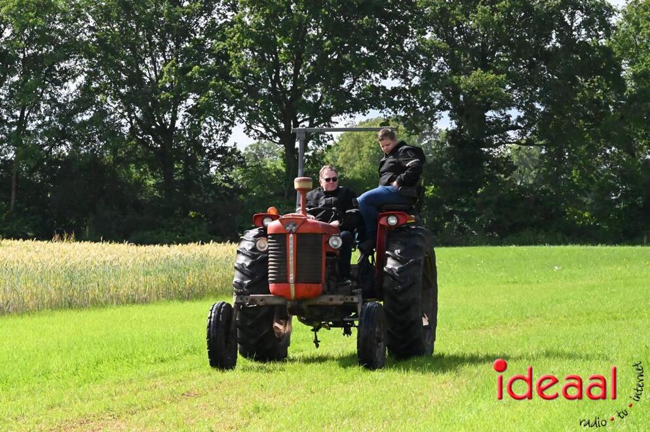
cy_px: 216
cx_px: 325
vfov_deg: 9.1
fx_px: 2705
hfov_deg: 13.7
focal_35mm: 150
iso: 32000
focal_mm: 150
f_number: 20
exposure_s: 1/8000
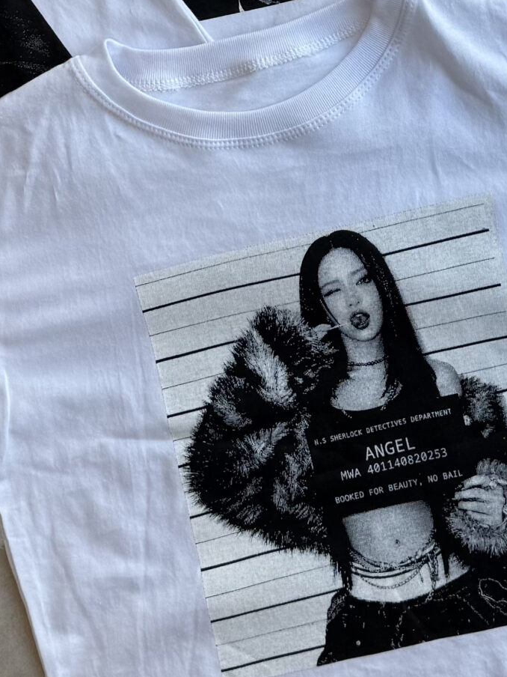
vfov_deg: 27.1
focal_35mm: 68
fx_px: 1328
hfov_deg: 21.5
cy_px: 10
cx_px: 334
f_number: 1.78
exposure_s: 1/488
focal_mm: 6.76
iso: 80
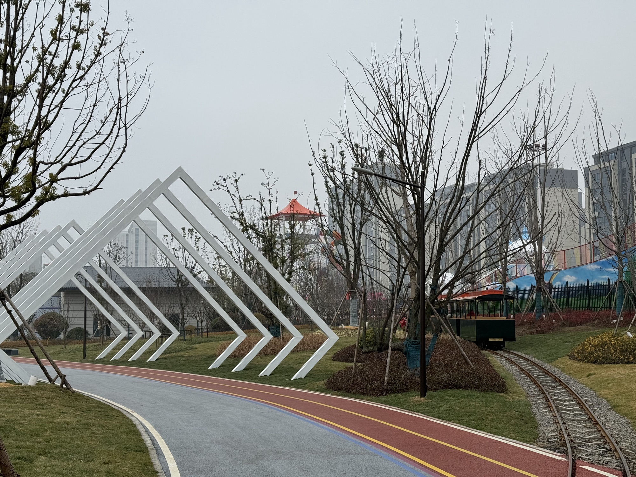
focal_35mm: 48
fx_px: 882
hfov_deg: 39.7
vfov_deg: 30.3
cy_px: 238
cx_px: 318
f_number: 1.78
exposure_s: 1/2959
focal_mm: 6.86
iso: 64
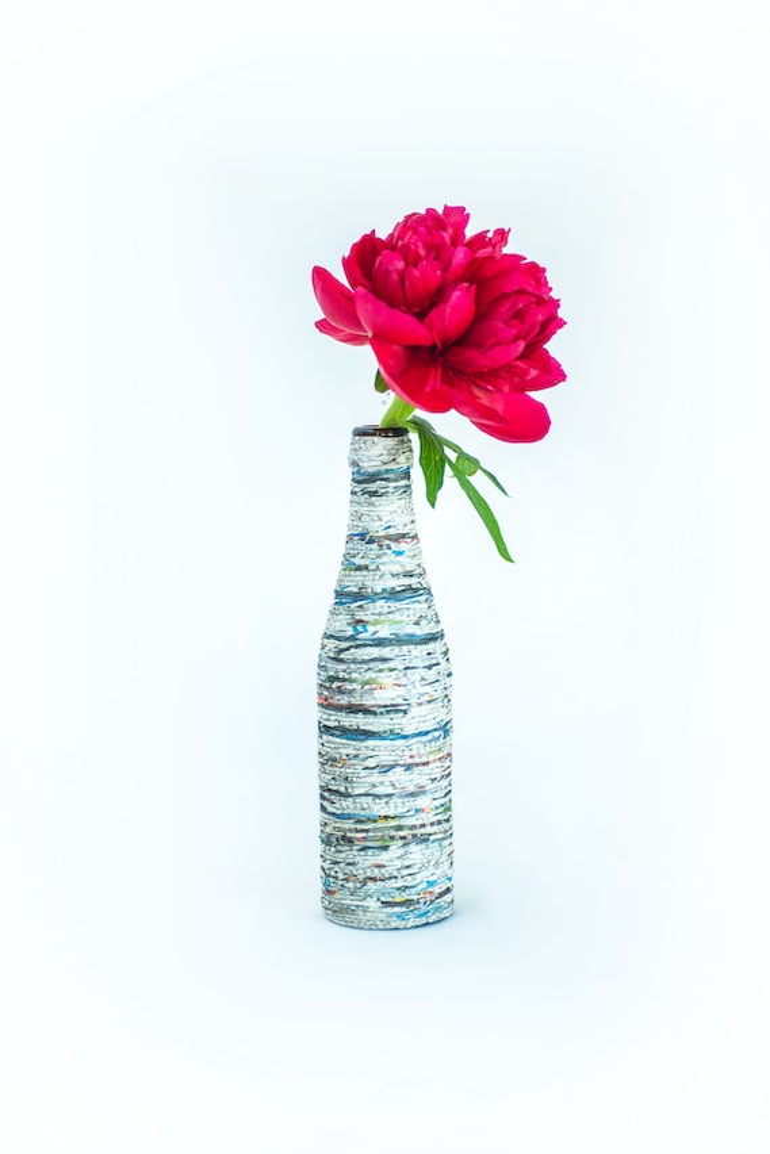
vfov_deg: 28.8
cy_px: 577
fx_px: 2245
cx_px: 385
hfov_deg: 19.5
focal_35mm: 70
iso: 125
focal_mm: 70
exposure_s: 1/200
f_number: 3.5
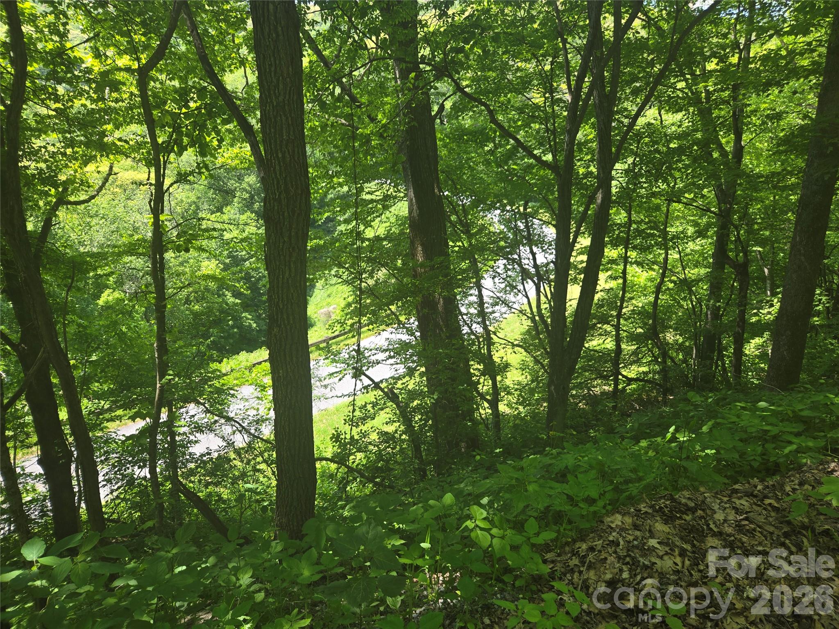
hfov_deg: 73.9
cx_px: 420
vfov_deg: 58.9
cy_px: 314
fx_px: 557
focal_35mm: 23
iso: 25
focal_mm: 5.4
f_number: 1.8
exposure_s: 1/222
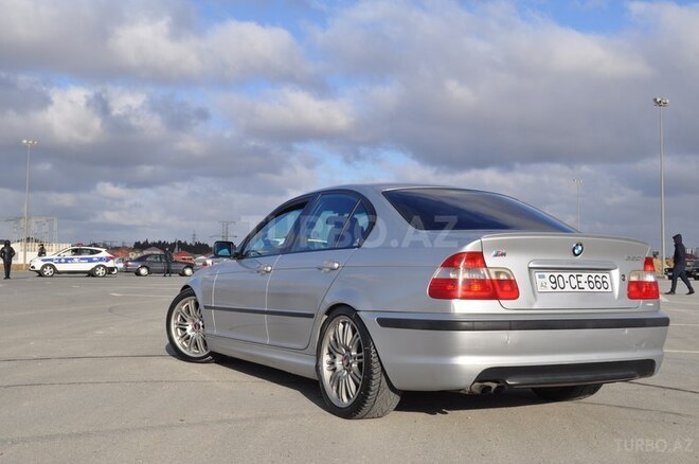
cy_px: 232
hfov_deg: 45.0
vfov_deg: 30.8
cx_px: 350
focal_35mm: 44
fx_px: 843
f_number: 10
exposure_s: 1/400
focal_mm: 29
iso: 200
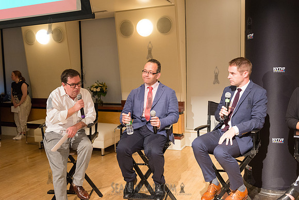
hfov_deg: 54.4
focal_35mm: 35
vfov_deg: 37.9
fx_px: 291
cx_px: 150
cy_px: 100
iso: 2500
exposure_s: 1/125
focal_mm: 35
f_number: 4
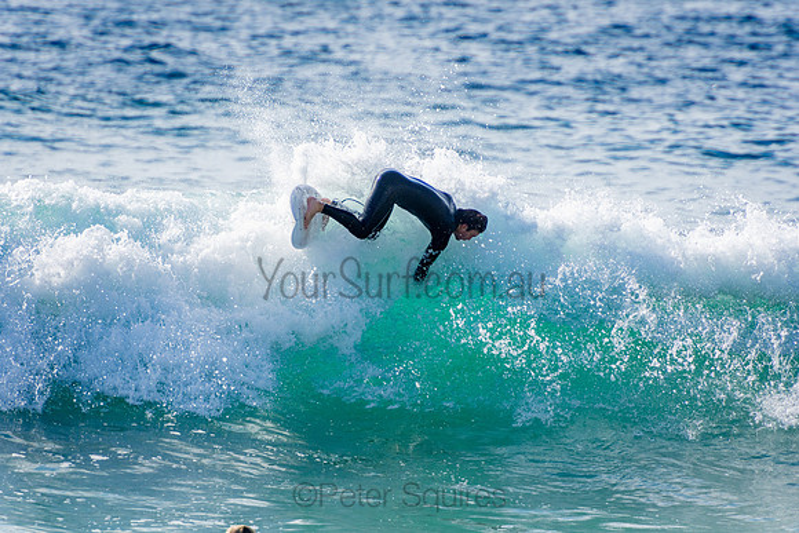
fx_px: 13319
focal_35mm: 600
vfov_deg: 2.3
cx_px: 400
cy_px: 266
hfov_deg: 3.4
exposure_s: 1/2000
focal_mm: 400
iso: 320
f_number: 5.6
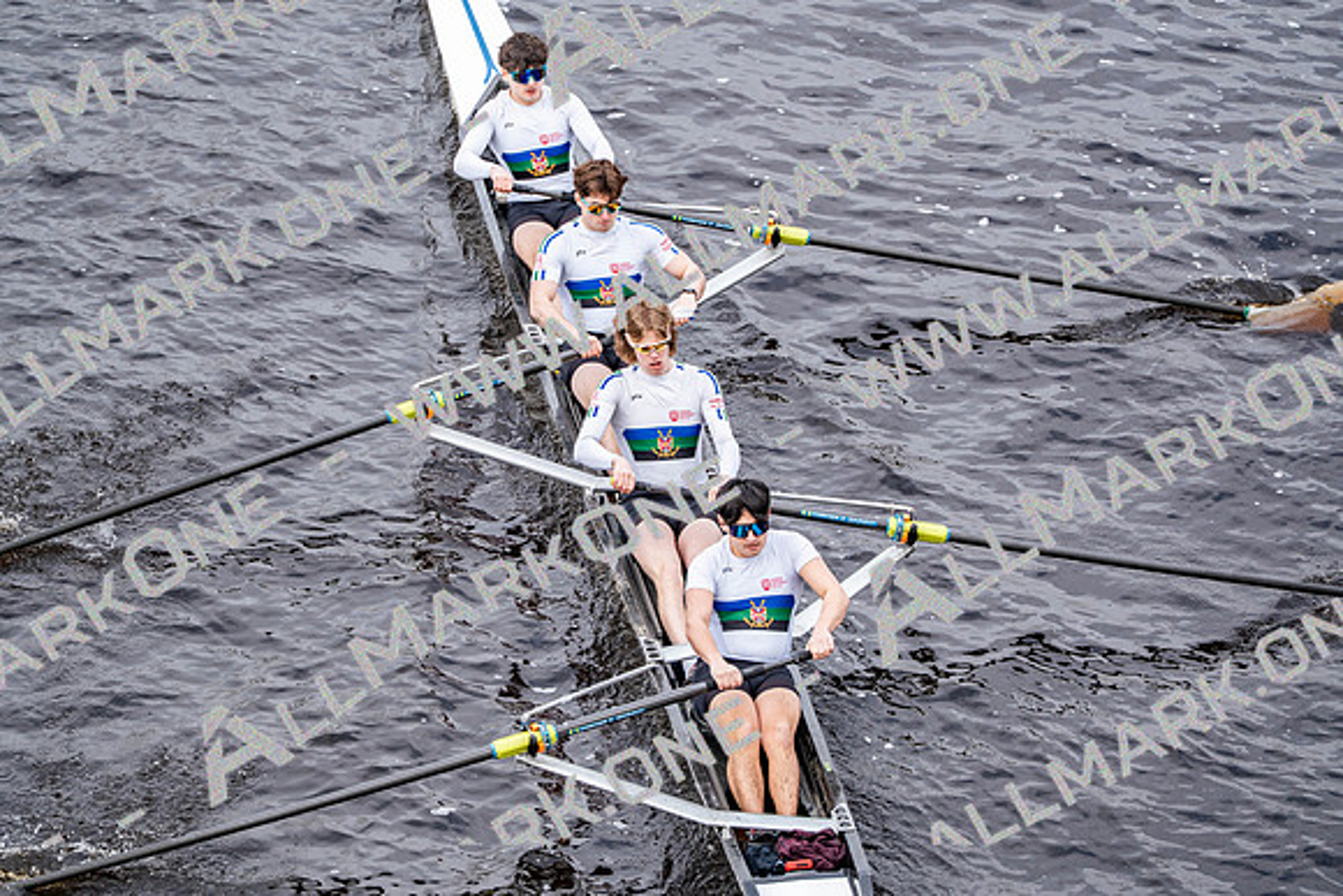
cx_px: 672
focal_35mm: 200
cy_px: 448
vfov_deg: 6.9
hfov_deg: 10.3
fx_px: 7463
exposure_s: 1/2000
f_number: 2.8
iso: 400
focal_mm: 200
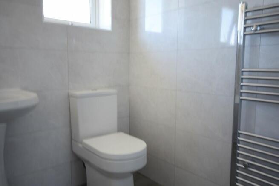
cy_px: 93
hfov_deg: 61.9
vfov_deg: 43.6
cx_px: 140
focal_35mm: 30
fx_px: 233
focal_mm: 20
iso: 100
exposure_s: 1/8
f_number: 5.6
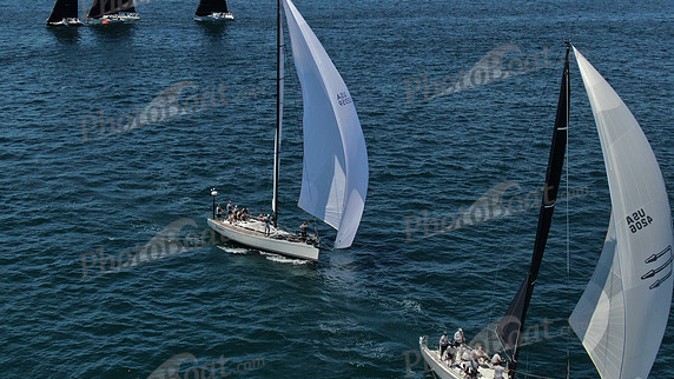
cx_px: 335
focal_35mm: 53
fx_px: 947
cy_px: 158
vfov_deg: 22.6
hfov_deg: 39.2
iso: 100
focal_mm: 8.6
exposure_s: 1/1250
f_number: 3.8
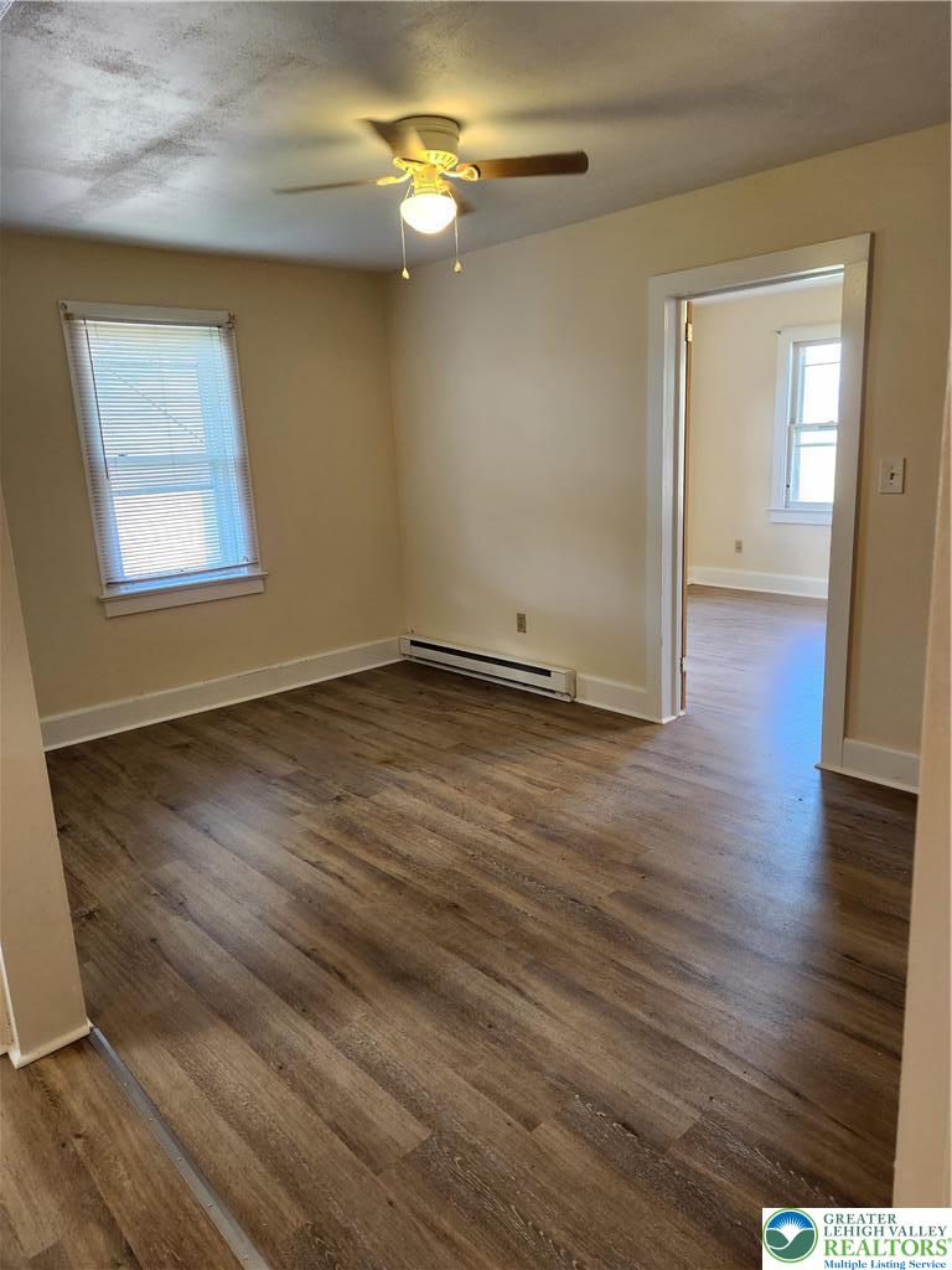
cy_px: 635
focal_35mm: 23
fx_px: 843
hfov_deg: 58.9
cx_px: 476
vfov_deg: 73.9
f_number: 1.8
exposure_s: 1/120
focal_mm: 5.4
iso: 200
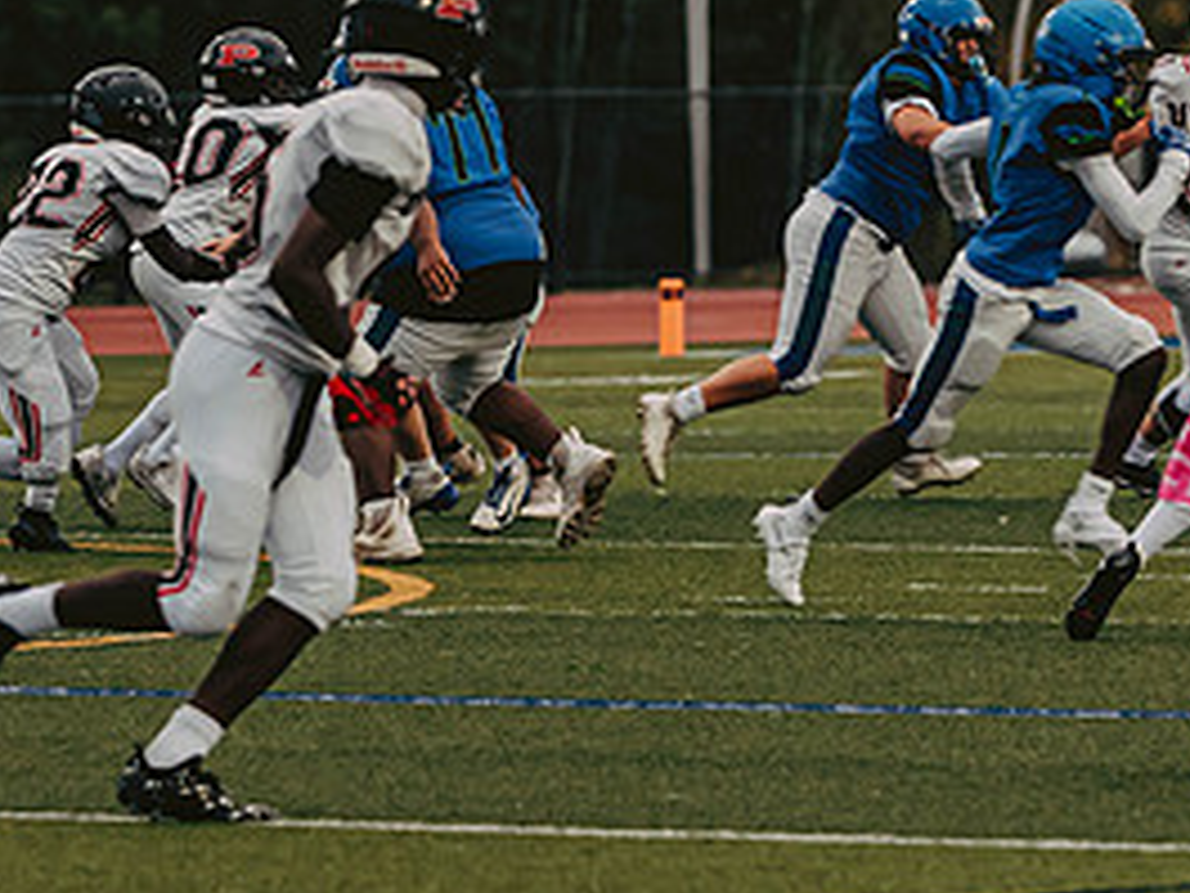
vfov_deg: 3.3
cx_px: 358
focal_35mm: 450
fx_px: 15477
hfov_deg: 4.4
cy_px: 164
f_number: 3.2
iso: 800
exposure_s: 1/640
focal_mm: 135
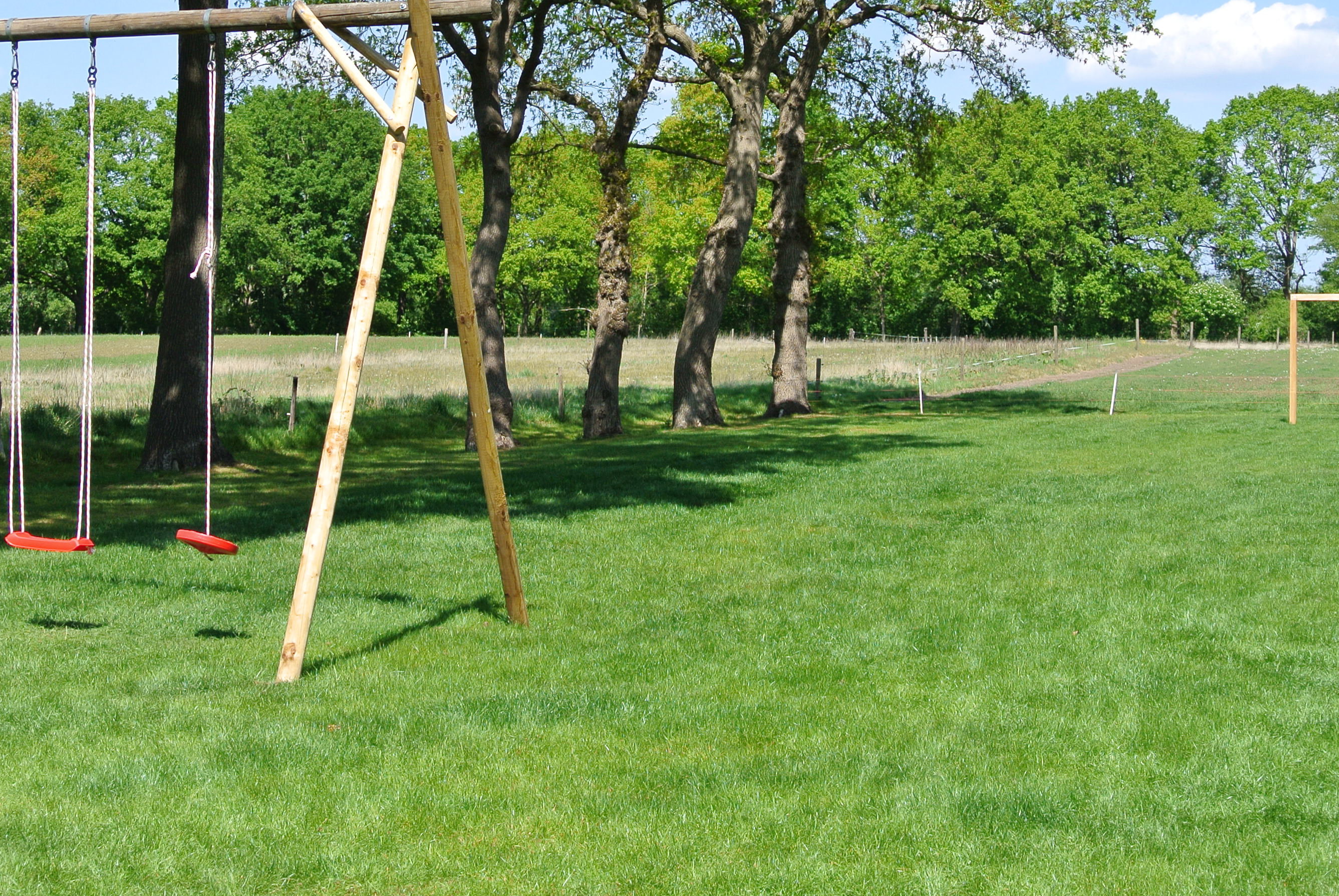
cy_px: 267
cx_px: 666
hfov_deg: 27.3
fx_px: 2755
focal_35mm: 74
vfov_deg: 18.4
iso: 100
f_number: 4.8
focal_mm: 18.9
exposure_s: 1/400
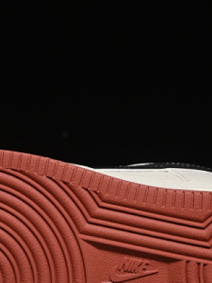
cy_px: 185
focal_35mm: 187
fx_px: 1527
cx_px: 65
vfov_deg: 10.6
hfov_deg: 7.9
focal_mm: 50
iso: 160
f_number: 6.3
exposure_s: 1/60
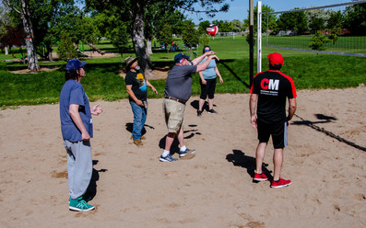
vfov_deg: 29.2
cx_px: 165
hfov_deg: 45.2
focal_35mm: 44
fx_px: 439
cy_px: 103
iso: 200
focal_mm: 26
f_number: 9
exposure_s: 1/800
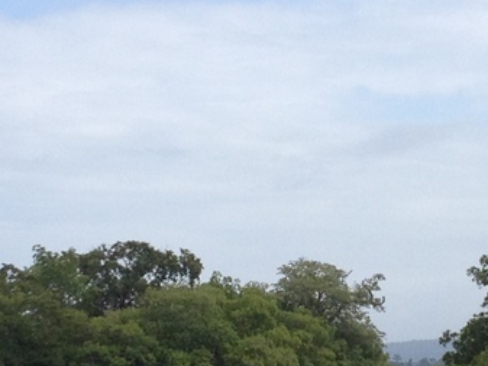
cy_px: 237
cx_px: 426
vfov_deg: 8.9
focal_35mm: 166
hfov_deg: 11.8
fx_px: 2341
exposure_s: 1/1346
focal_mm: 4.28
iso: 50
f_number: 2.4
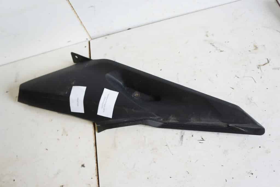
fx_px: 233
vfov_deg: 43.6
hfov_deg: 61.9
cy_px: 94
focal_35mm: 30
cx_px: 140
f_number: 4
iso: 400
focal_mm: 20
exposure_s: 1/60
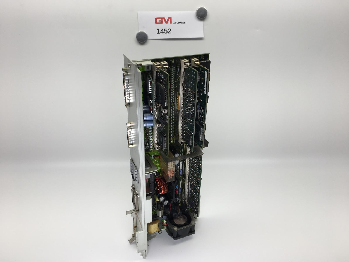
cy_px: 131
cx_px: 174
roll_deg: -0.6
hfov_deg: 61.7
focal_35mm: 29
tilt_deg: -28.8
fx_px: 292
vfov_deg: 48.2
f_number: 2.2
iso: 25
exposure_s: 1/238
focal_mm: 4.15
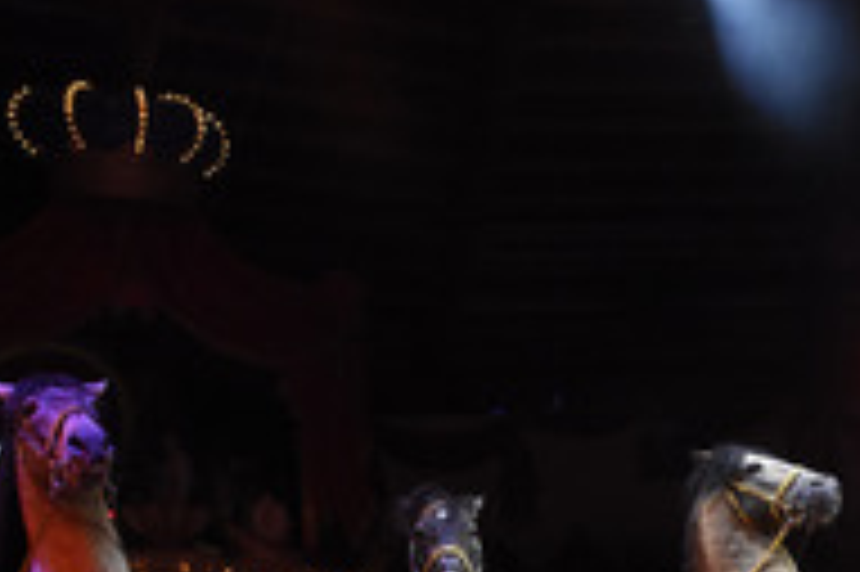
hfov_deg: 26.7
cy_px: 658
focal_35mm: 71
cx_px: 885
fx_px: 1695
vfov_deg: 18.3
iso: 4000
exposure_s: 1/160
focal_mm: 20
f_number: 6.3
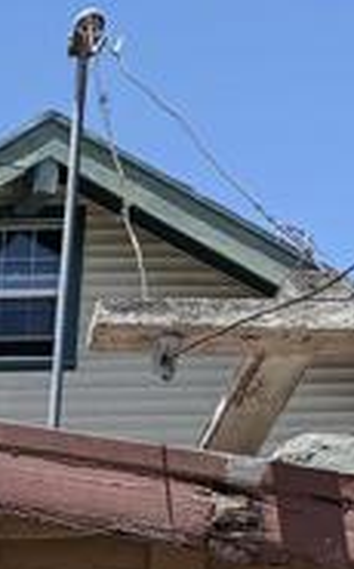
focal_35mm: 141
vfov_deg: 12.0
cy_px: 1350
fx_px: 2185
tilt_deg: -11.8
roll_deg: -0.4
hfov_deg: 7.8
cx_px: -770
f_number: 1.78
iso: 80
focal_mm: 6.76
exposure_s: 1/4673
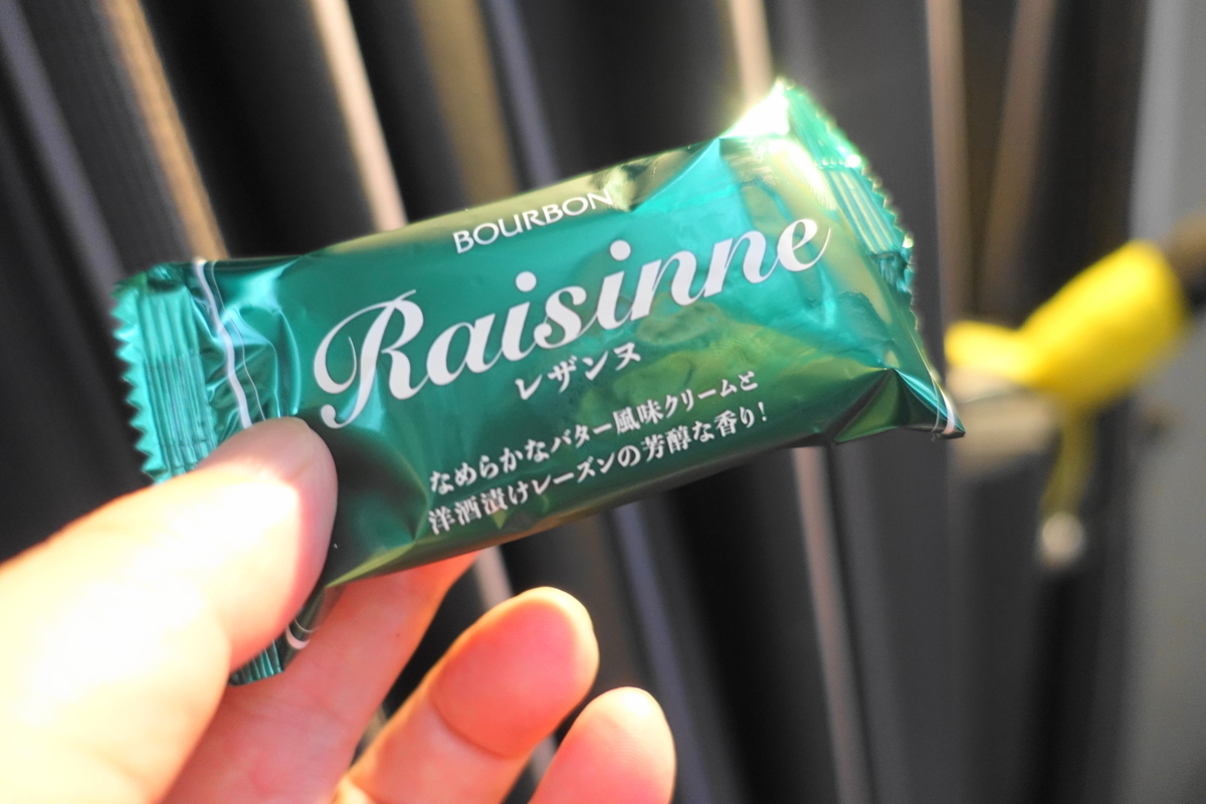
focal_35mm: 24
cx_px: 603
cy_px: 402
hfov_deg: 73.7
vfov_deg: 53.1
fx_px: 804
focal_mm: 8.8
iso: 800
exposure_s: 1/15
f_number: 1.8
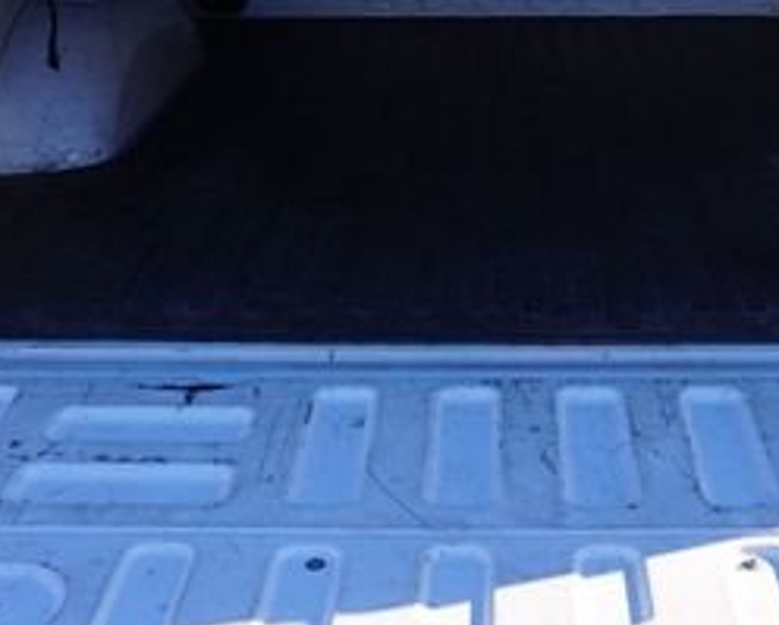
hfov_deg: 32.3
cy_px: 113
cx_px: 490
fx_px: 1339
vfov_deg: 25.8
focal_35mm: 58
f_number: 8
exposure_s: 1/80
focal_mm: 16
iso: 100
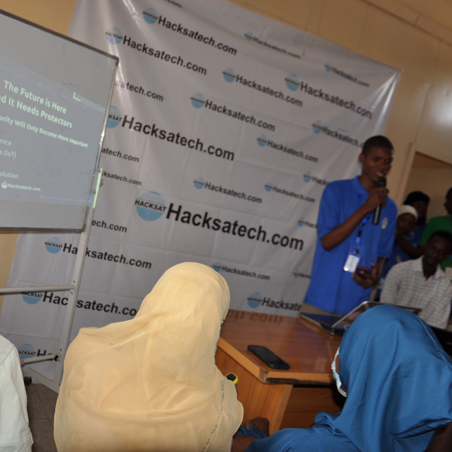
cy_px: 228
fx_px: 517
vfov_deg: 47.2
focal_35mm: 35
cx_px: 148
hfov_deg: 46.4
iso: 200
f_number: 3.5
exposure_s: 1/60
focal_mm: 18
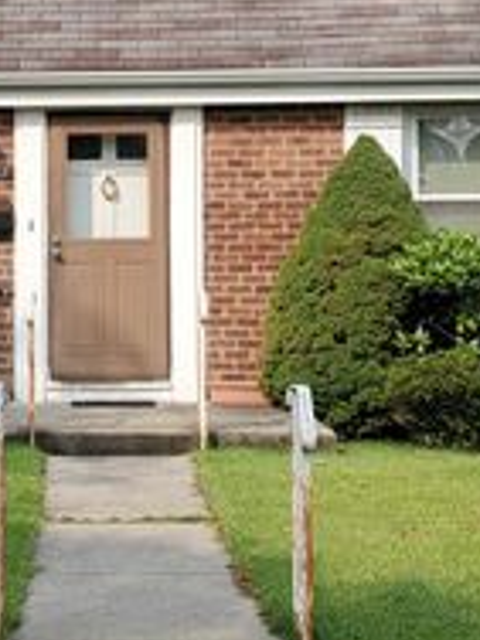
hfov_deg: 20.8
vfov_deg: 28.1
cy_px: 243
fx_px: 1276
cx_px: 41
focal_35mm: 69
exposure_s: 1/1135
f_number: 2.4
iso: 50
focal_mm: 4.3
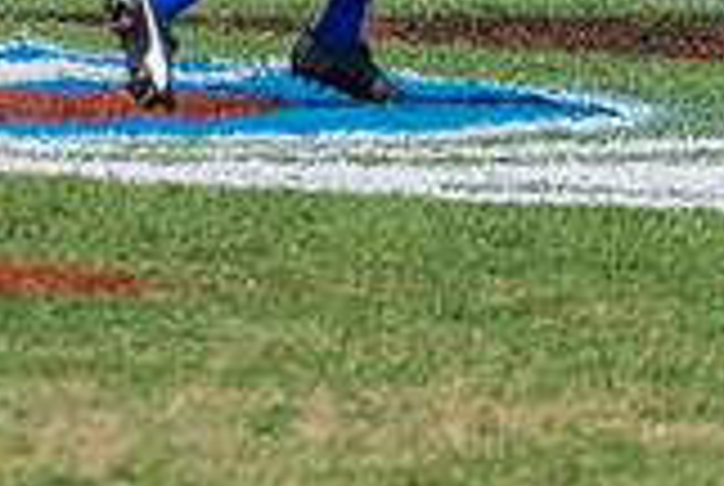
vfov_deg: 1.0
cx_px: 1324
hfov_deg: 1.5
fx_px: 27744
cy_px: -291
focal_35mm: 1377
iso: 800
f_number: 9
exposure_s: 1/1600
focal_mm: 250
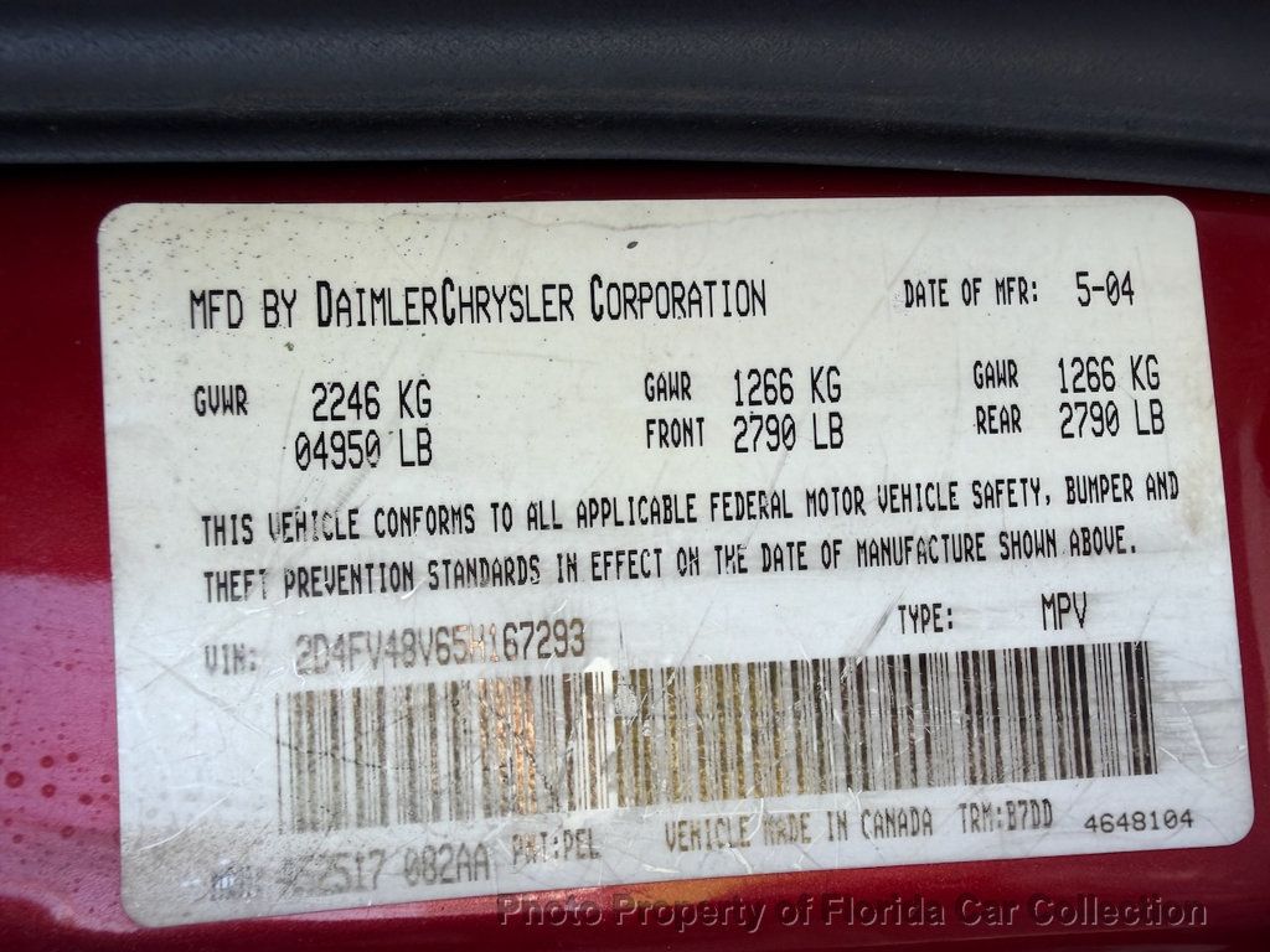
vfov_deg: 54.9
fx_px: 917
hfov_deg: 69.4
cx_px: 635
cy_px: 476
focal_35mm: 25
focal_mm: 2.22
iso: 40
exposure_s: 1/156
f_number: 2.2
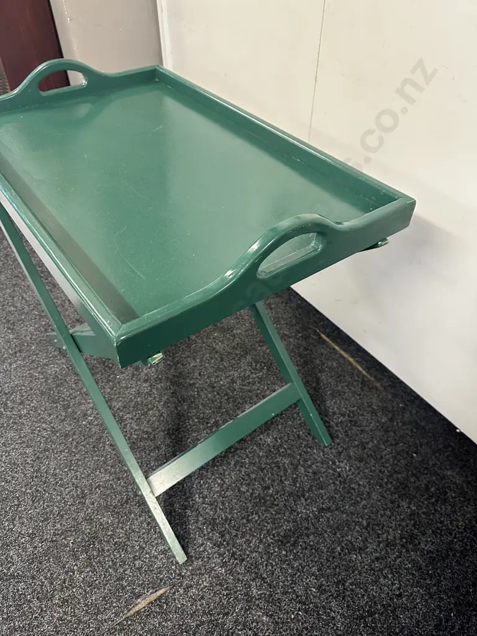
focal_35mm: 24
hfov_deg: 56.8
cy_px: 318
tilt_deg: -44.2
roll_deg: +0.4
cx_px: 238
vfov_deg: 71.6
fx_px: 441
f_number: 1.78
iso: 320
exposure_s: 1/50
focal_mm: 6.86
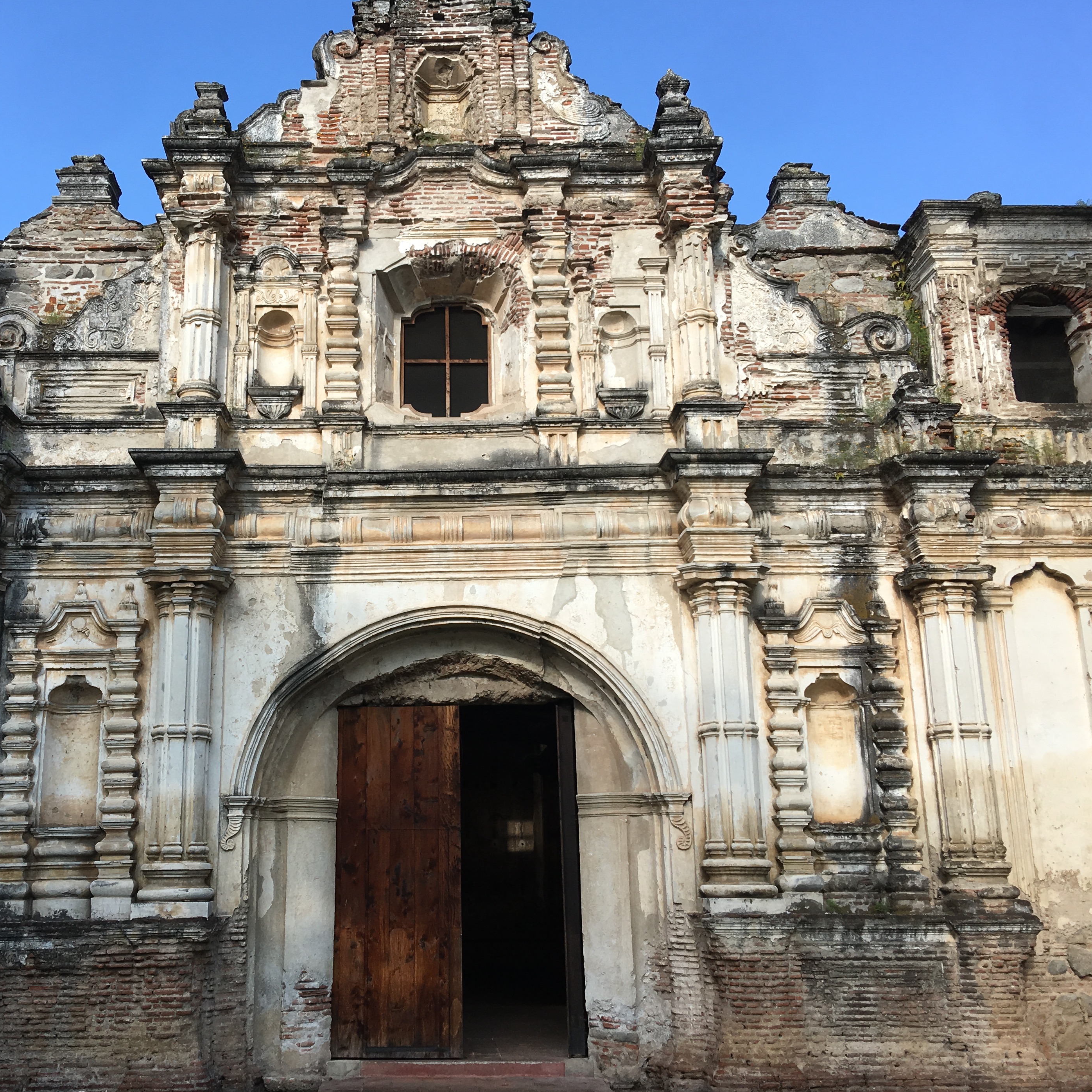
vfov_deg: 44.9
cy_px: 515
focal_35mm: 37
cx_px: 440
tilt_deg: +17.2
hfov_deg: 44.7
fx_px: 1321
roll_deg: -0.6
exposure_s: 1/761
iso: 25
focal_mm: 4.15
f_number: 2.2
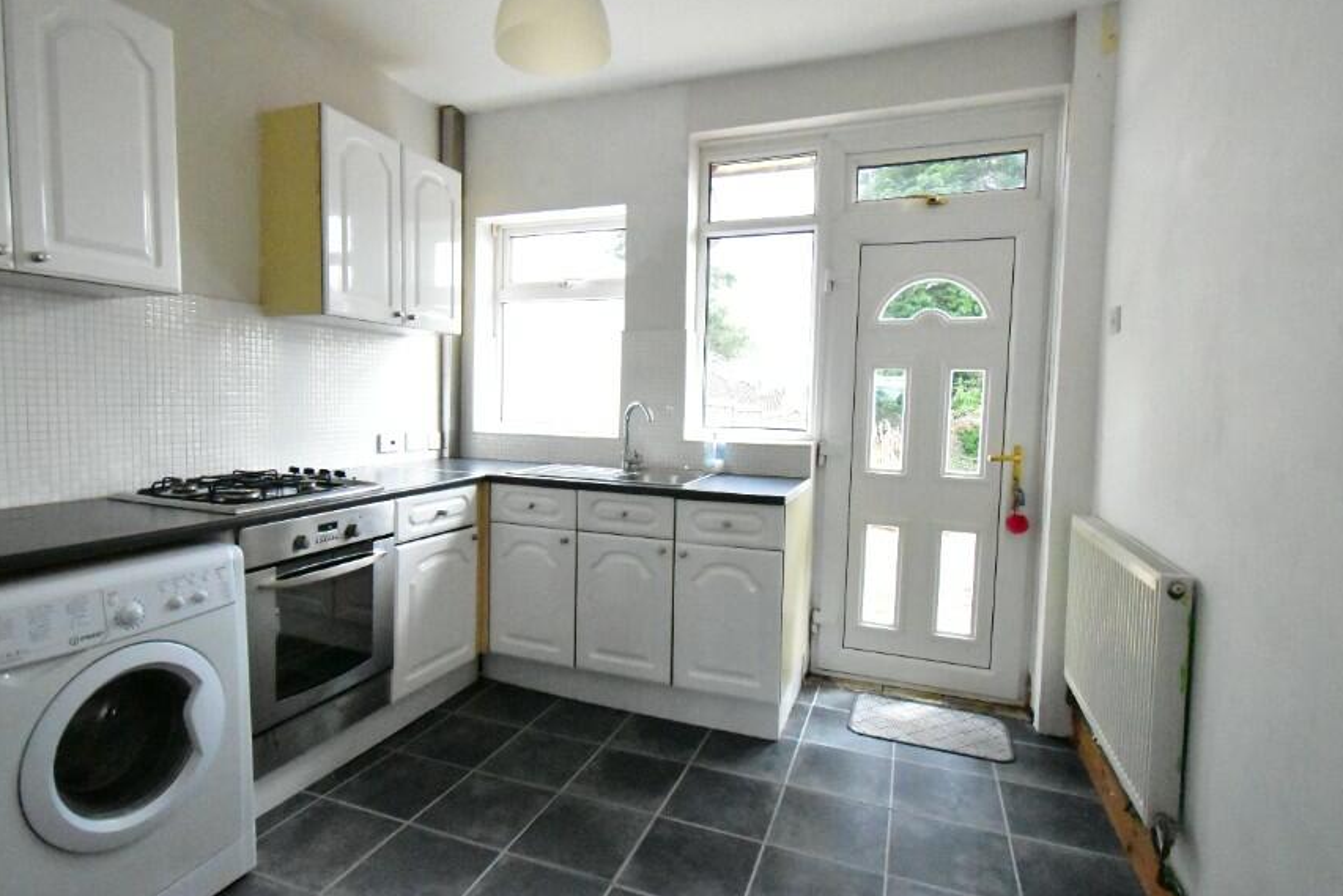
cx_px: 623
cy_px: 451
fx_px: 672
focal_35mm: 18
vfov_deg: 67.4
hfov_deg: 89.8
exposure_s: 1/3200
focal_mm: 10
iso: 18000
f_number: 4.5
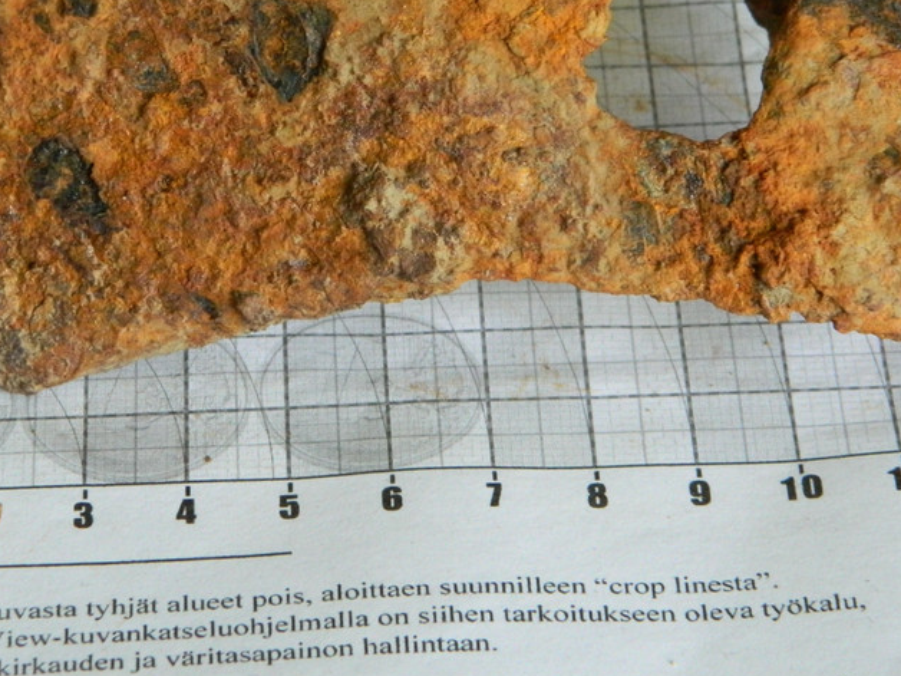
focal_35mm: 175
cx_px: 407
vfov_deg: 8.5
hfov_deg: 11.3
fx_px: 4555
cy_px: 144
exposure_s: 1/60
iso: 400
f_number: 4.5
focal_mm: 18.6
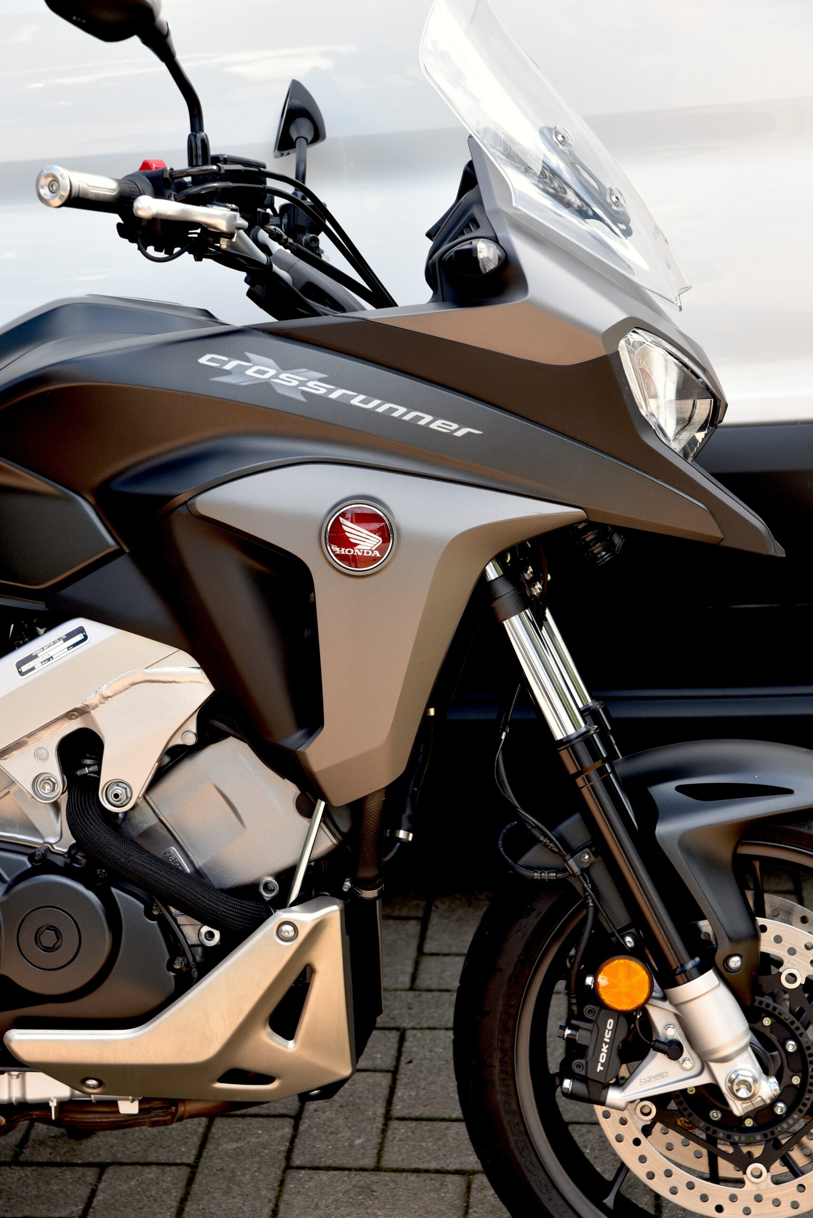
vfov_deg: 28.8
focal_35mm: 70
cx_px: 406
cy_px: 609
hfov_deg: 19.5
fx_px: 2369
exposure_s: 1/125
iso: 200
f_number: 5.6
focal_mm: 70
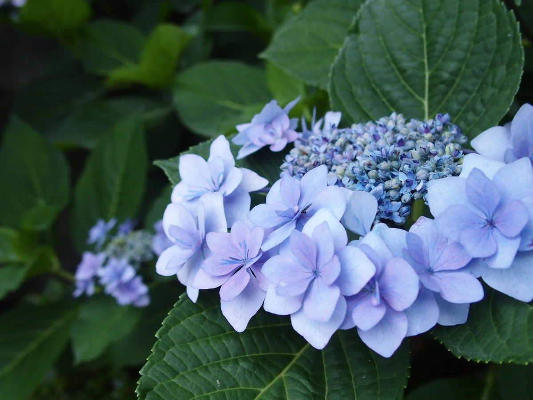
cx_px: 266
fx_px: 647
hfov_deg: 44.8
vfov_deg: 34.3
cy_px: 200
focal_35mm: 42
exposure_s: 1/250
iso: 800
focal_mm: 9
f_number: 2.8
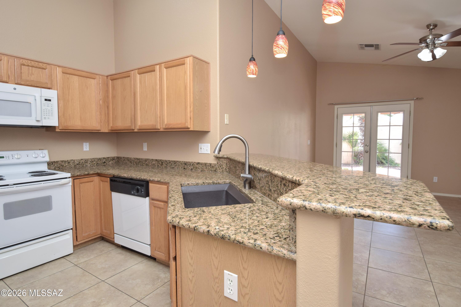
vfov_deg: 67.4
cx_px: 230
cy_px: 154
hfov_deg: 90.0
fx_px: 230
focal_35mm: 18
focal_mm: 12
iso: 400
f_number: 9
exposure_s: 1/50
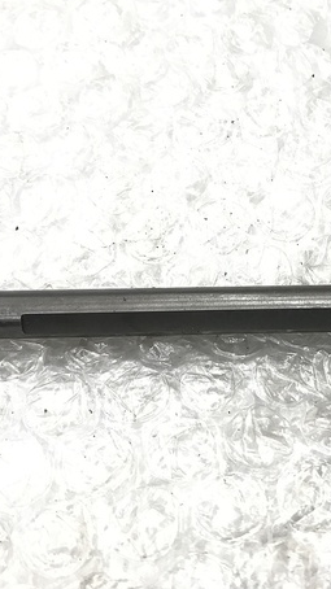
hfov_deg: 27.3
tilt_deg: -59.8
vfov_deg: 47.4
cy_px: 282
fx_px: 672
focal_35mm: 43
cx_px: 252
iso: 40
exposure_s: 1/25
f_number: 1.8
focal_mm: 3.99
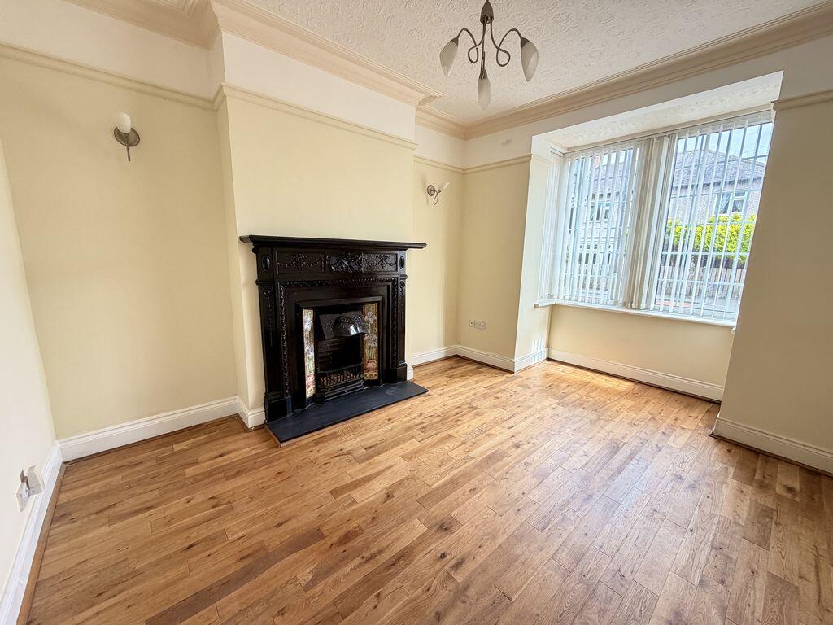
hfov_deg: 102.1
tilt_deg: -9.7
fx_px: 337
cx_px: 416
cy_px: 312
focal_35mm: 14
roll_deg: -0.5
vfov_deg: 85.7
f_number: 2.2
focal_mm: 2.22
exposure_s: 1/121
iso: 160
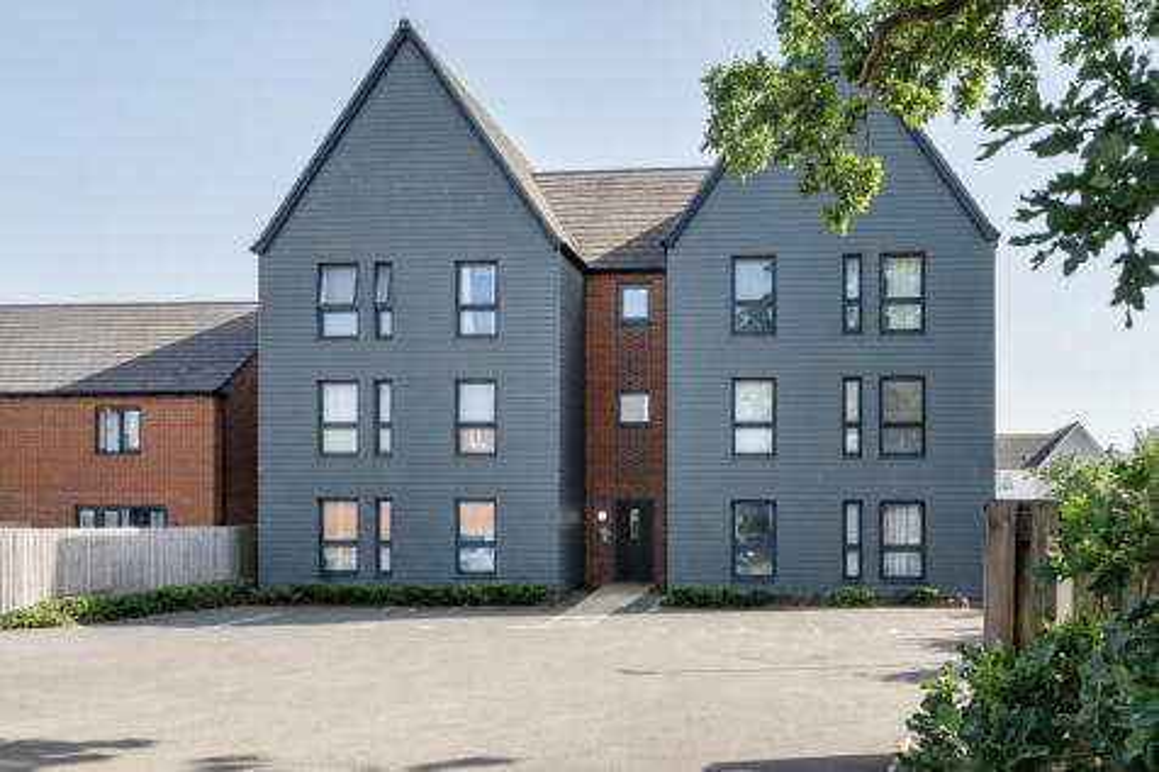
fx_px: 965
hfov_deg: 61.9
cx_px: 580
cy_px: 386
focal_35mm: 30
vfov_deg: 43.6
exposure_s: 1/500
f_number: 8
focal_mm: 20
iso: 400
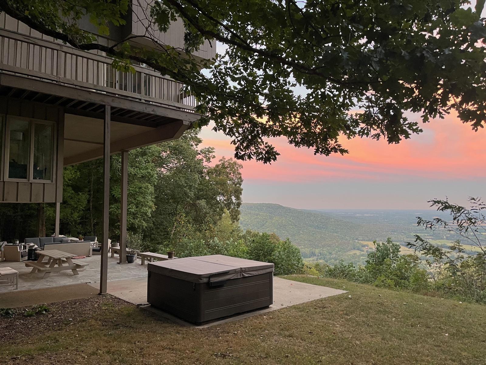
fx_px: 365
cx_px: 243
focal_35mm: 26
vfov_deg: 53.1
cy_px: 182
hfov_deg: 67.3
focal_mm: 5.1
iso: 200
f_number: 1.6
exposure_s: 1/60
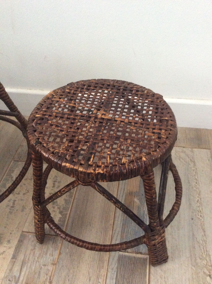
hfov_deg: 44.1
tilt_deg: -44.8
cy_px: 142
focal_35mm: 32
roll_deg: +2.4
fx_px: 262
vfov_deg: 56.9
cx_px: 106
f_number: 2.4
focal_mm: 3.3
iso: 320
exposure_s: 1/17
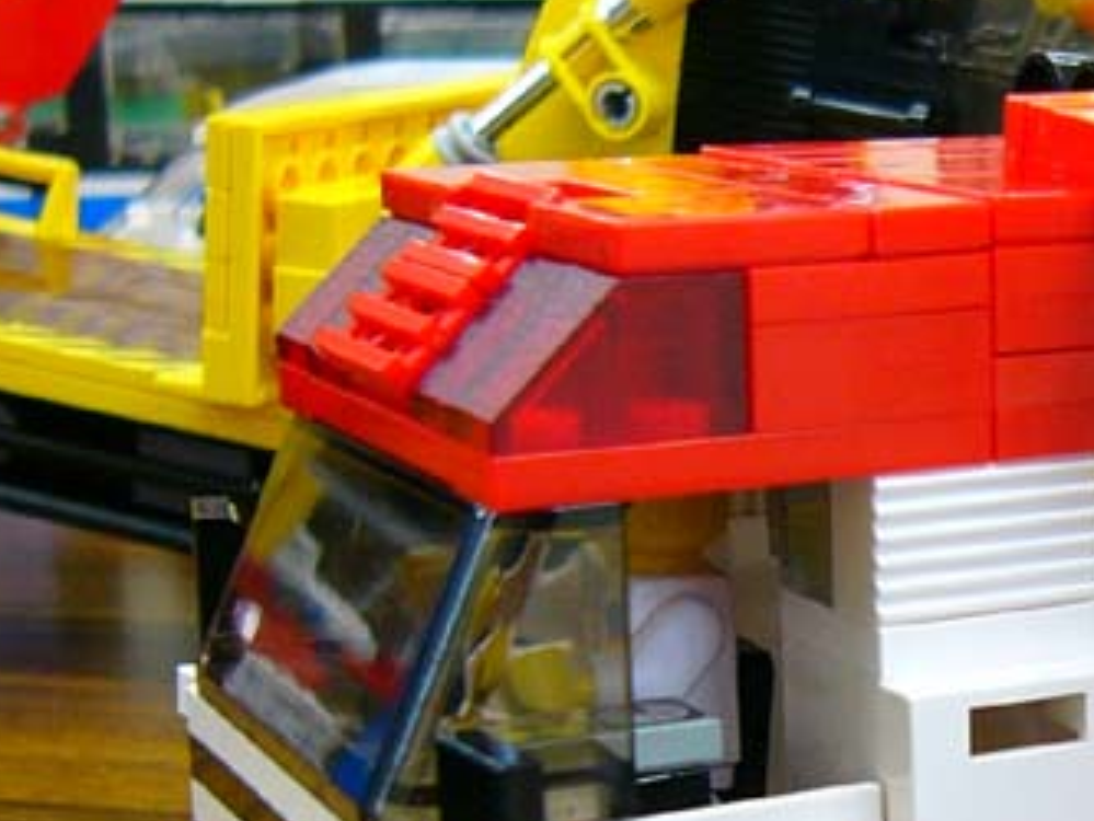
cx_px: 1104
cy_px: 752
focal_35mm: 84
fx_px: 2656
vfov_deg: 17.3
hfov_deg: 22.4
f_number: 2.8
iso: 100
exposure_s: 1/30
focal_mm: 5.8
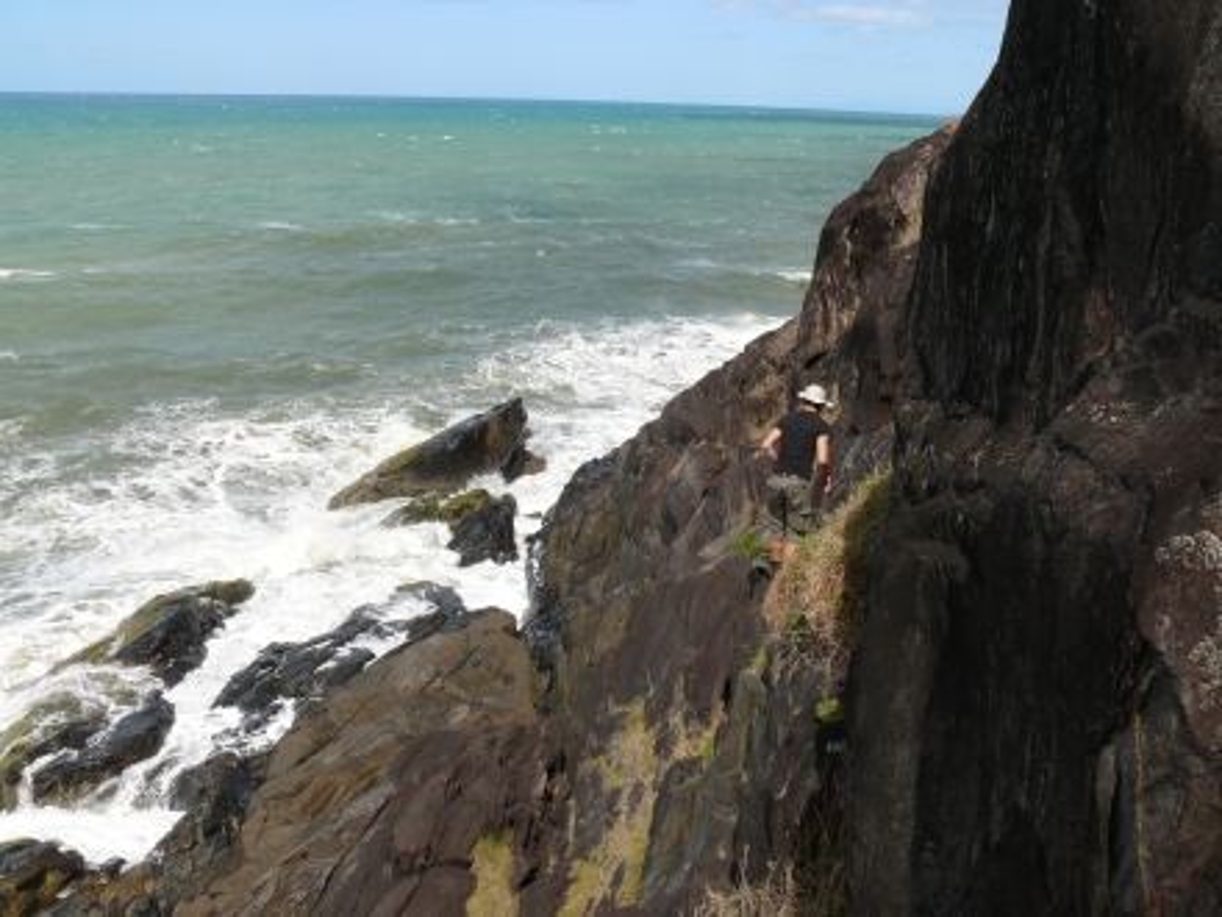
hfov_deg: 52.6
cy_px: 458
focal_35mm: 35
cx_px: 611
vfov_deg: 40.7
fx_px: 1236
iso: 100
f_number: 6.3
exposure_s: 1/400
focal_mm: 7.4
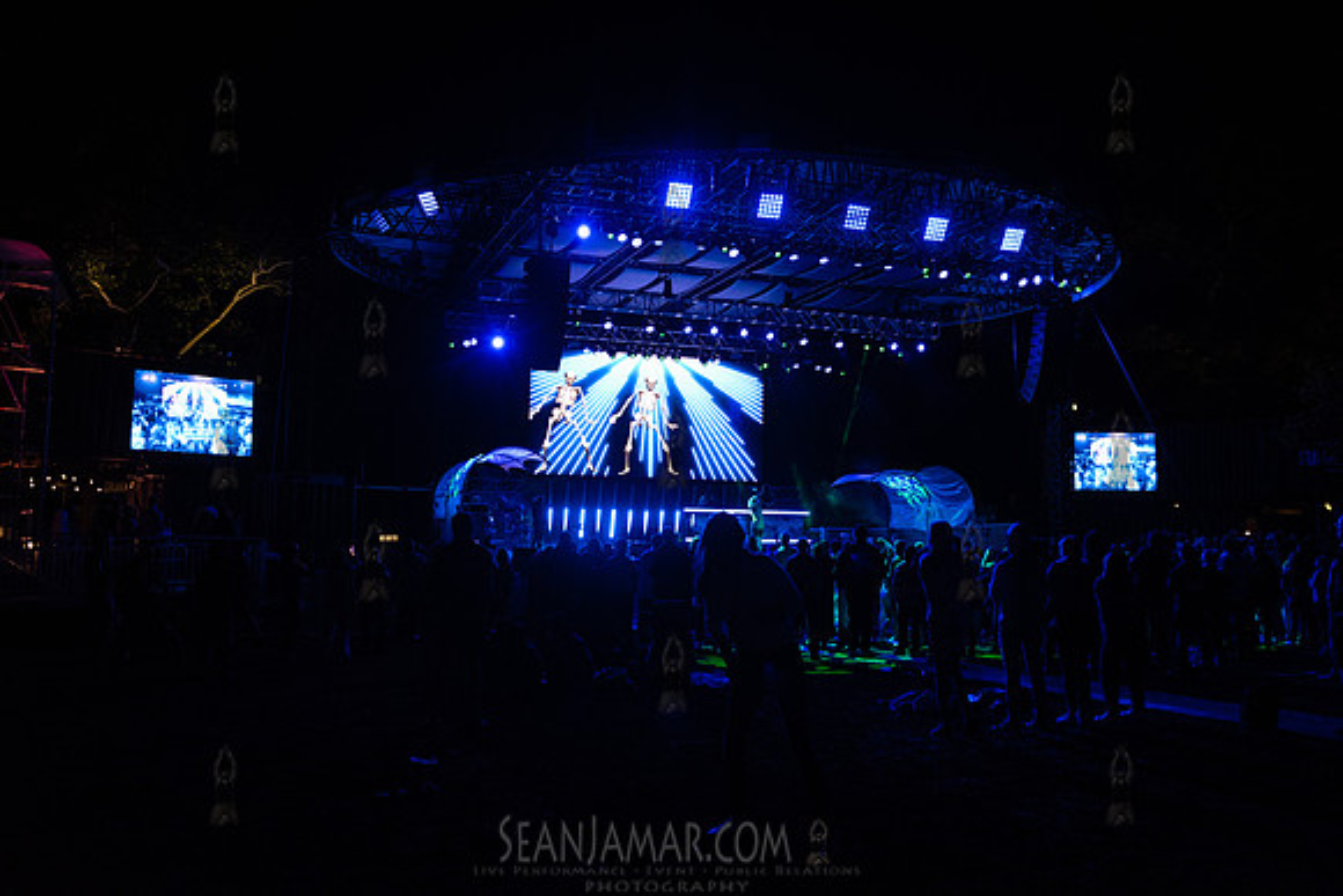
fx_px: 1157
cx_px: 672
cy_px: 448
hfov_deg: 60.3
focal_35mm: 31
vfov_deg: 42.3
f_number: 3.2
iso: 2000
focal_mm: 31
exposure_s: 1/320
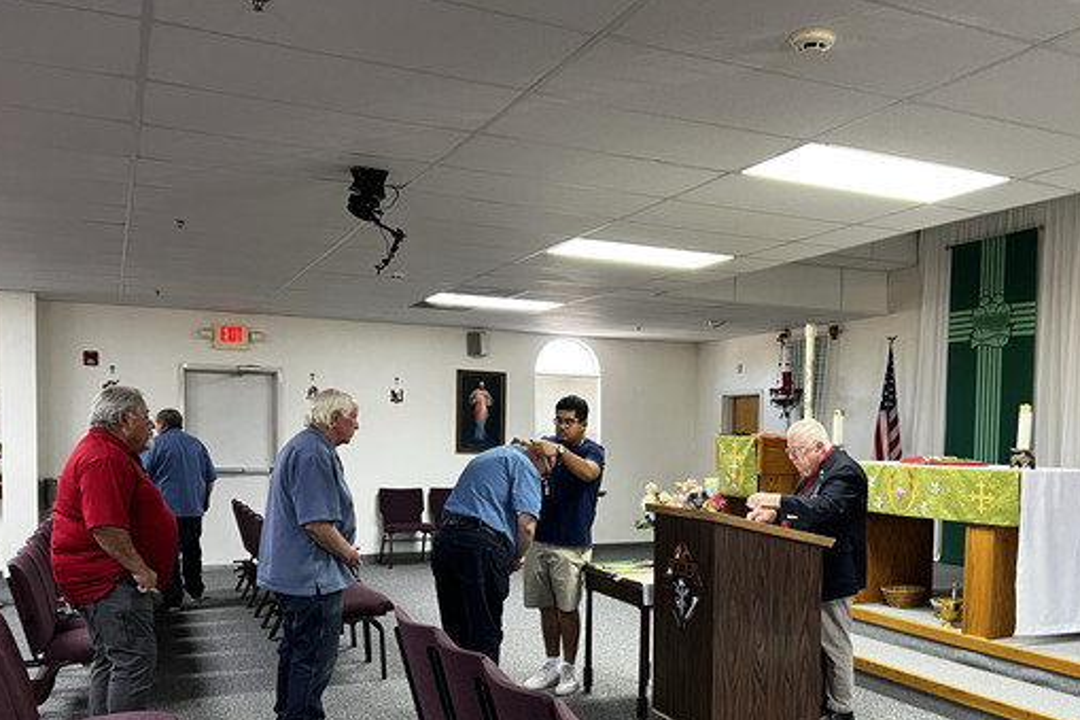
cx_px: 664
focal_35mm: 34
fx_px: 1020
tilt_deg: -2.9
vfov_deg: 38.4
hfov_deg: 55.3
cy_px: 488
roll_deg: -0.8
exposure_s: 1/64
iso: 125
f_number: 1.5
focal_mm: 5.7
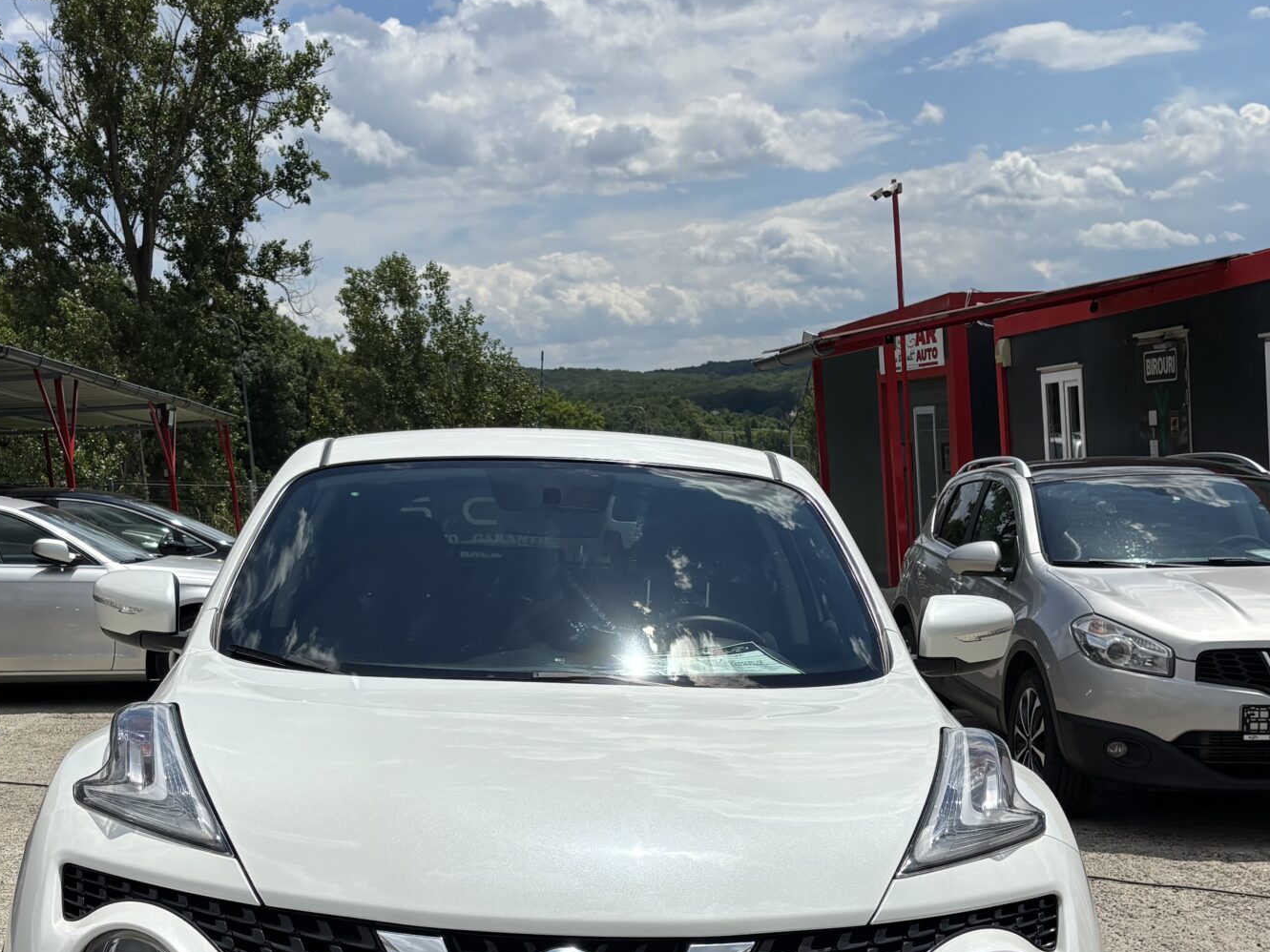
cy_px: 675
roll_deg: +4.5
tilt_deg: -7.1
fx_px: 1834
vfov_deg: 28.8
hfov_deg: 38.0
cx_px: 507
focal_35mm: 50
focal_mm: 5.96
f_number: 1.6
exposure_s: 1/9091
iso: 50
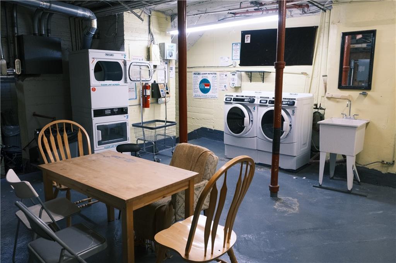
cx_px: 198
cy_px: 132
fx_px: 297
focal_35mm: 27
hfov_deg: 67.4
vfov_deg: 47.9
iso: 1600
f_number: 4
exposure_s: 1/100
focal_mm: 18
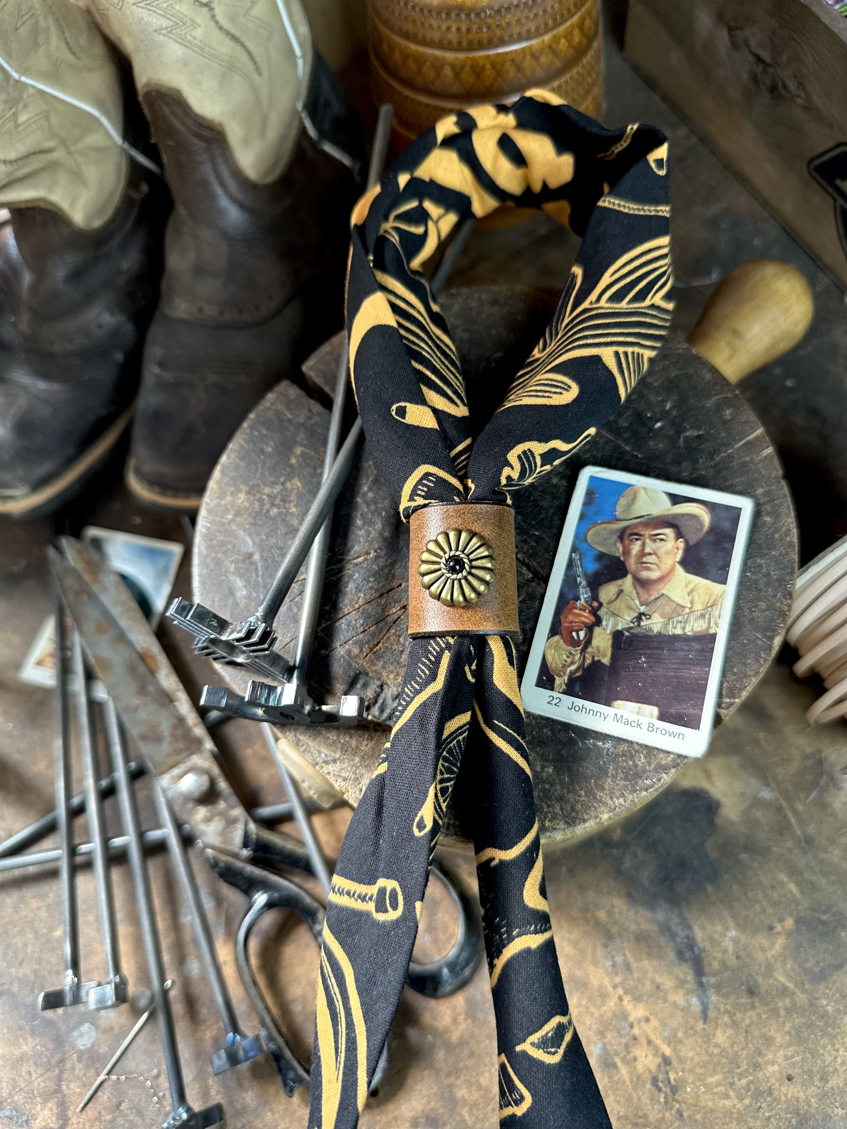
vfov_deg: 71.6
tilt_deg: -68.2
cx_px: 424
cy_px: 564
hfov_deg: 56.8
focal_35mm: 24
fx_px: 783
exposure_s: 1/113
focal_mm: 6.86
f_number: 1.78
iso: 250
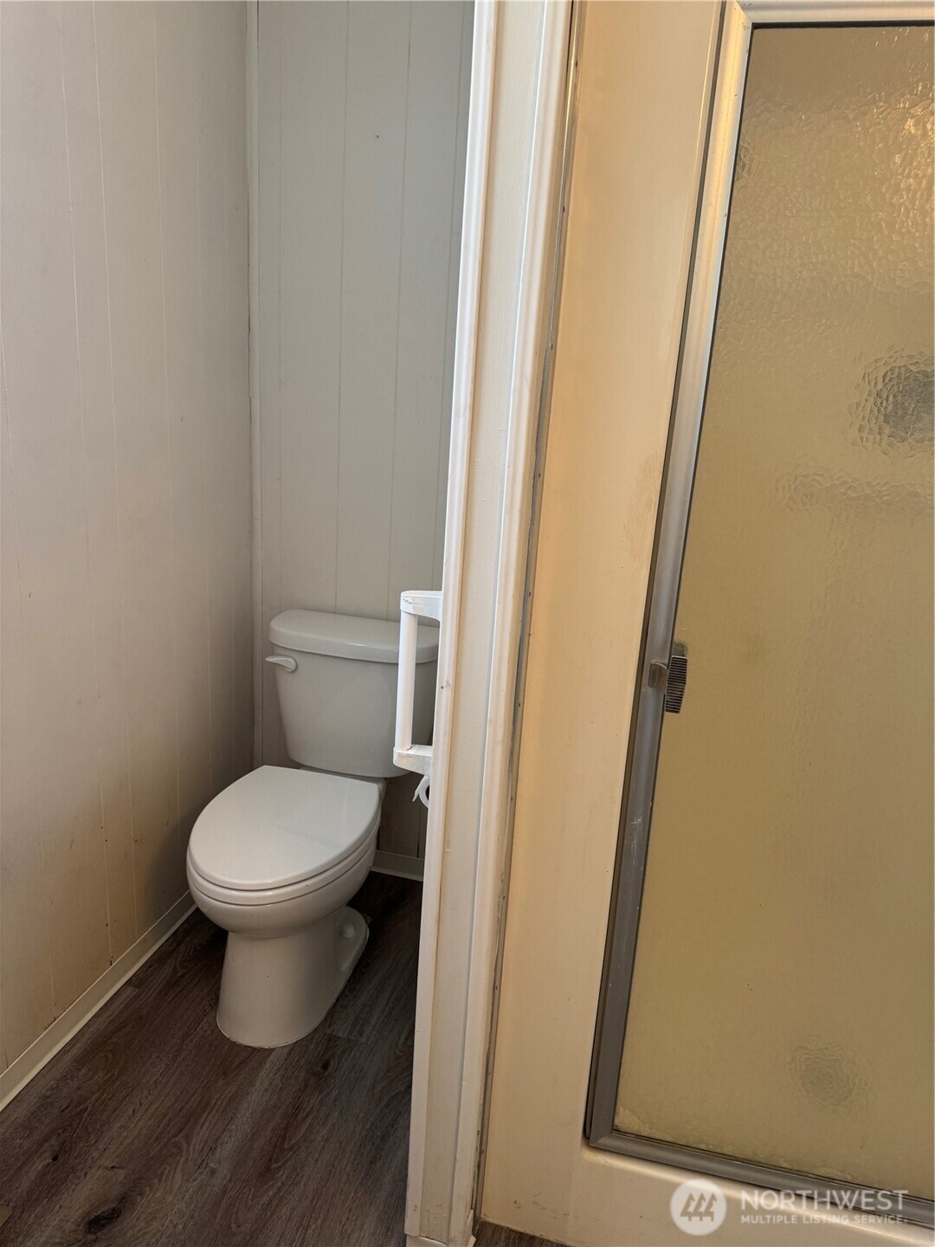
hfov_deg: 56.8
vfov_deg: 71.6
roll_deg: -4.6
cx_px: 468
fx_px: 864
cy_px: 624
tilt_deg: -16.3
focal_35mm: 24
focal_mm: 6.76
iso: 200
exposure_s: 1/60
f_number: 1.78
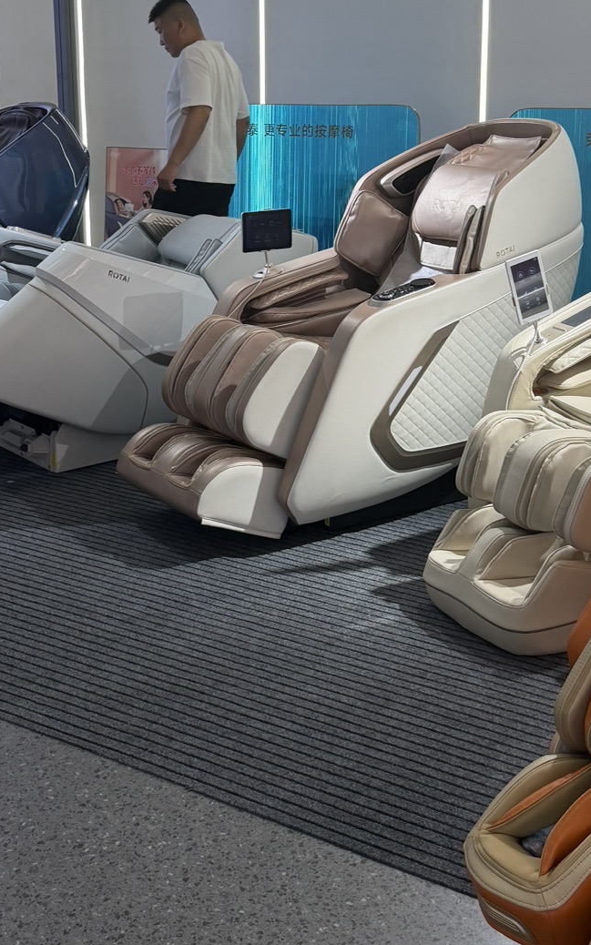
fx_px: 1262
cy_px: 306
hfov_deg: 26.3
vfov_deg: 40.5
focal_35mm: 49
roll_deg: +0.1
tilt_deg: -9.4
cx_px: 262
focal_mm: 6.76
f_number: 1.78
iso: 160
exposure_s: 1/240
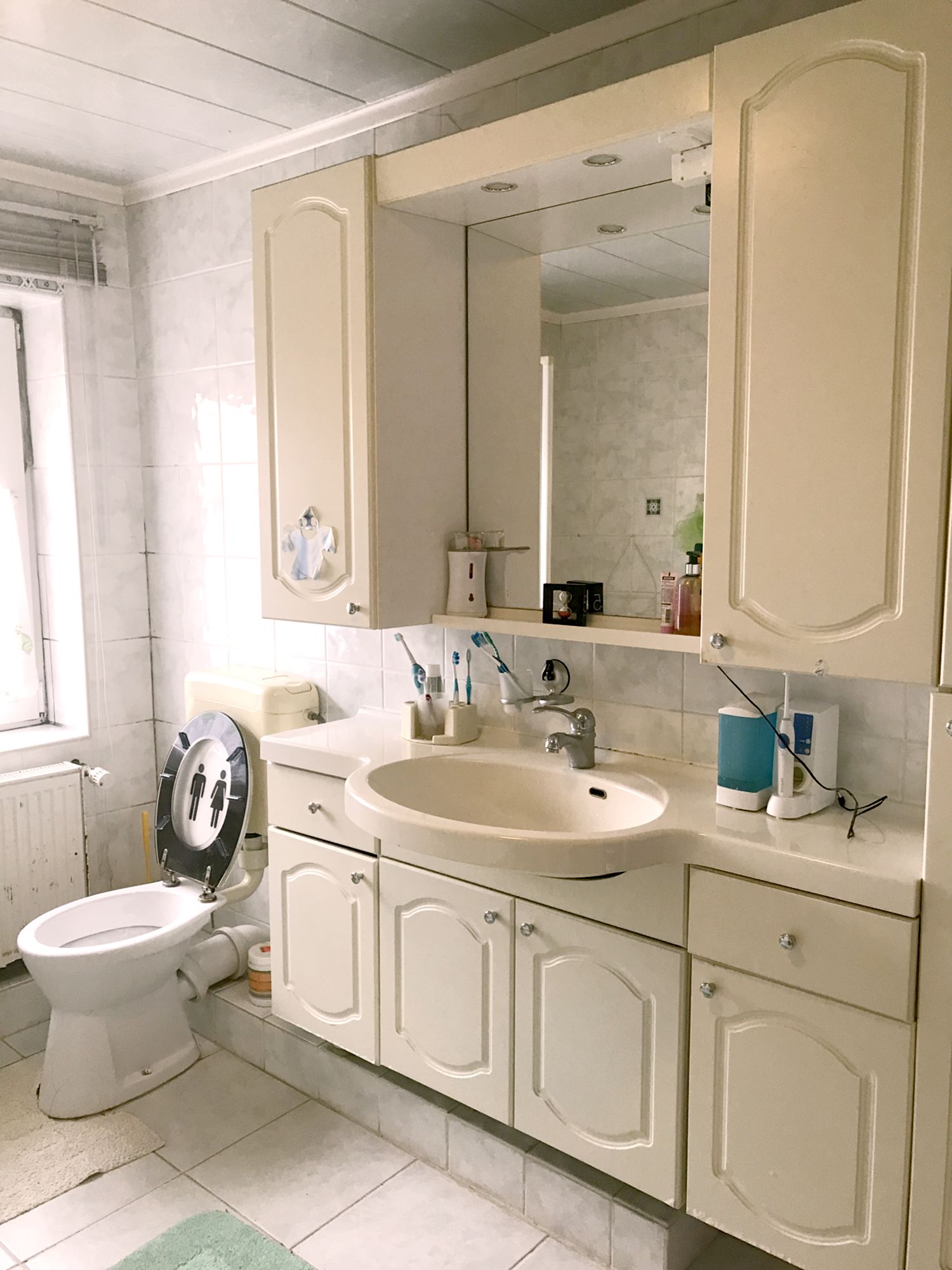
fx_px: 1027
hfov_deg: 49.7
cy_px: 635
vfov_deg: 63.4
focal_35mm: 28
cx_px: 476
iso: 40
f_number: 1.8
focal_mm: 3.99
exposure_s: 1/20
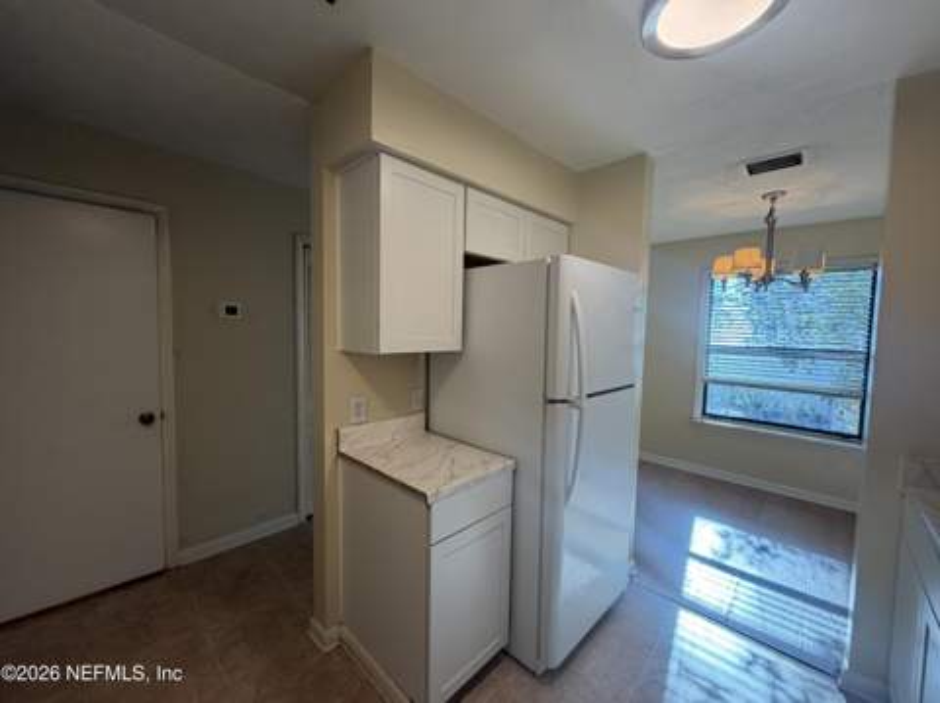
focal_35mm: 14
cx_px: 470
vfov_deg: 85.6
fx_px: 380
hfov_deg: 102.1
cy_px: 352
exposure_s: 1/120
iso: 100
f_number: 2.2
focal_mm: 2.22
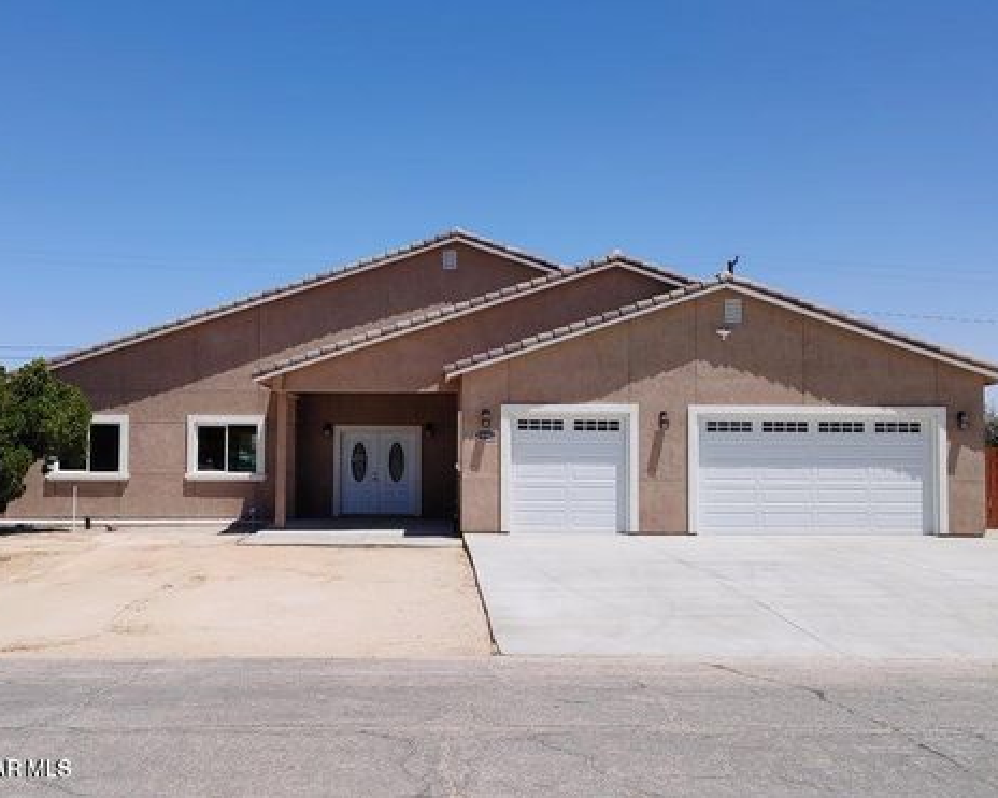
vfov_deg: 36.5
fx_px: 1211
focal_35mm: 41
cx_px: 480
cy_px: 401
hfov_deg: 44.8
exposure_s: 1/4000
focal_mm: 5.58
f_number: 1.8
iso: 50
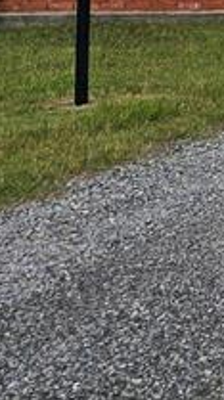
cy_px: -207
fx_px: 1304
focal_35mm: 123
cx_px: 664
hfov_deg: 8.3
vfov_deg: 16.0
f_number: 1.7
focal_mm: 6.3
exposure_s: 1/955
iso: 10
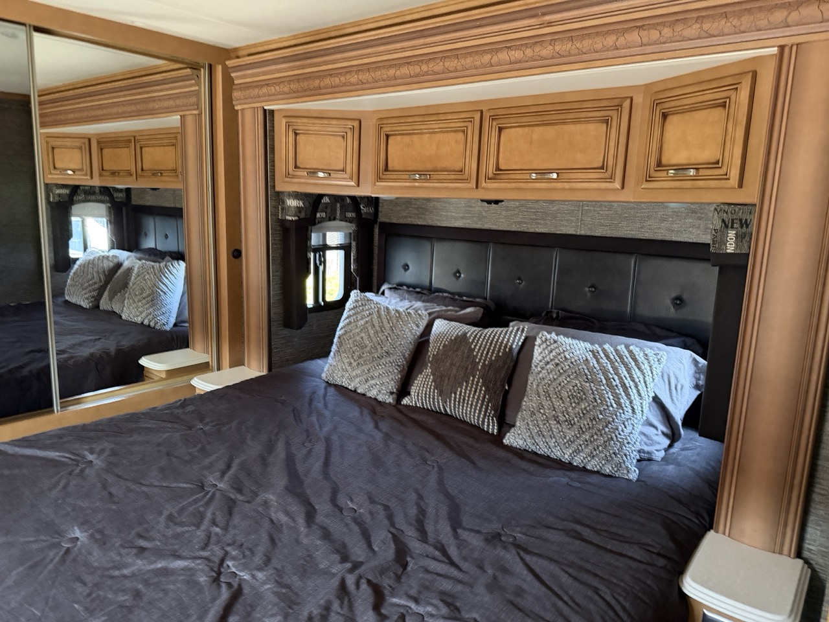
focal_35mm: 24
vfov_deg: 56.8
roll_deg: -1.5
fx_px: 575
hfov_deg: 71.6
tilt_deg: -8.6
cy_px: 311
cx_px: 414
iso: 1000
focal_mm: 6.76
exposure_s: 1/37
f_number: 1.78
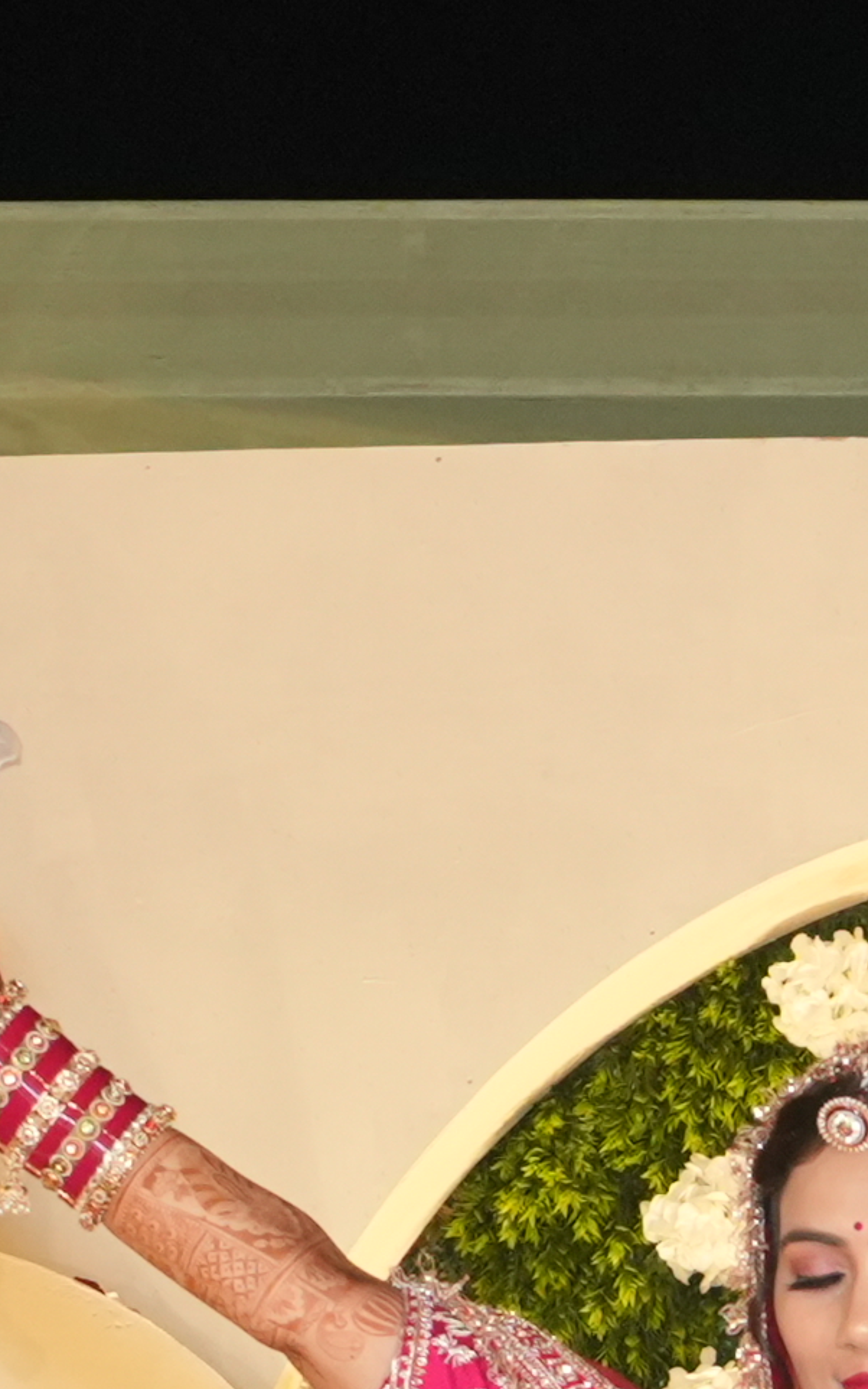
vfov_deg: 11.3
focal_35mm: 178
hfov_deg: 7.3
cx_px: 1276
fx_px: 6736
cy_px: 2002
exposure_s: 1/250
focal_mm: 24
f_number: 5
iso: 1600
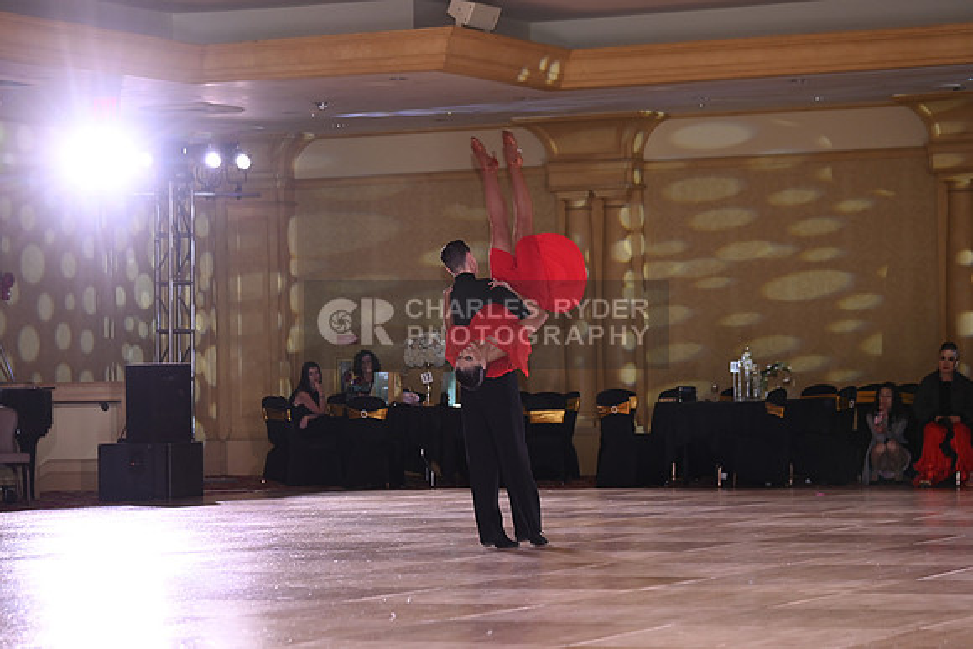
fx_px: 3244
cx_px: 486
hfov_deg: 17.1
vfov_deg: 11.4
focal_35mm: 120
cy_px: 324
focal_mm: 120
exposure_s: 1/200
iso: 1600
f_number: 4
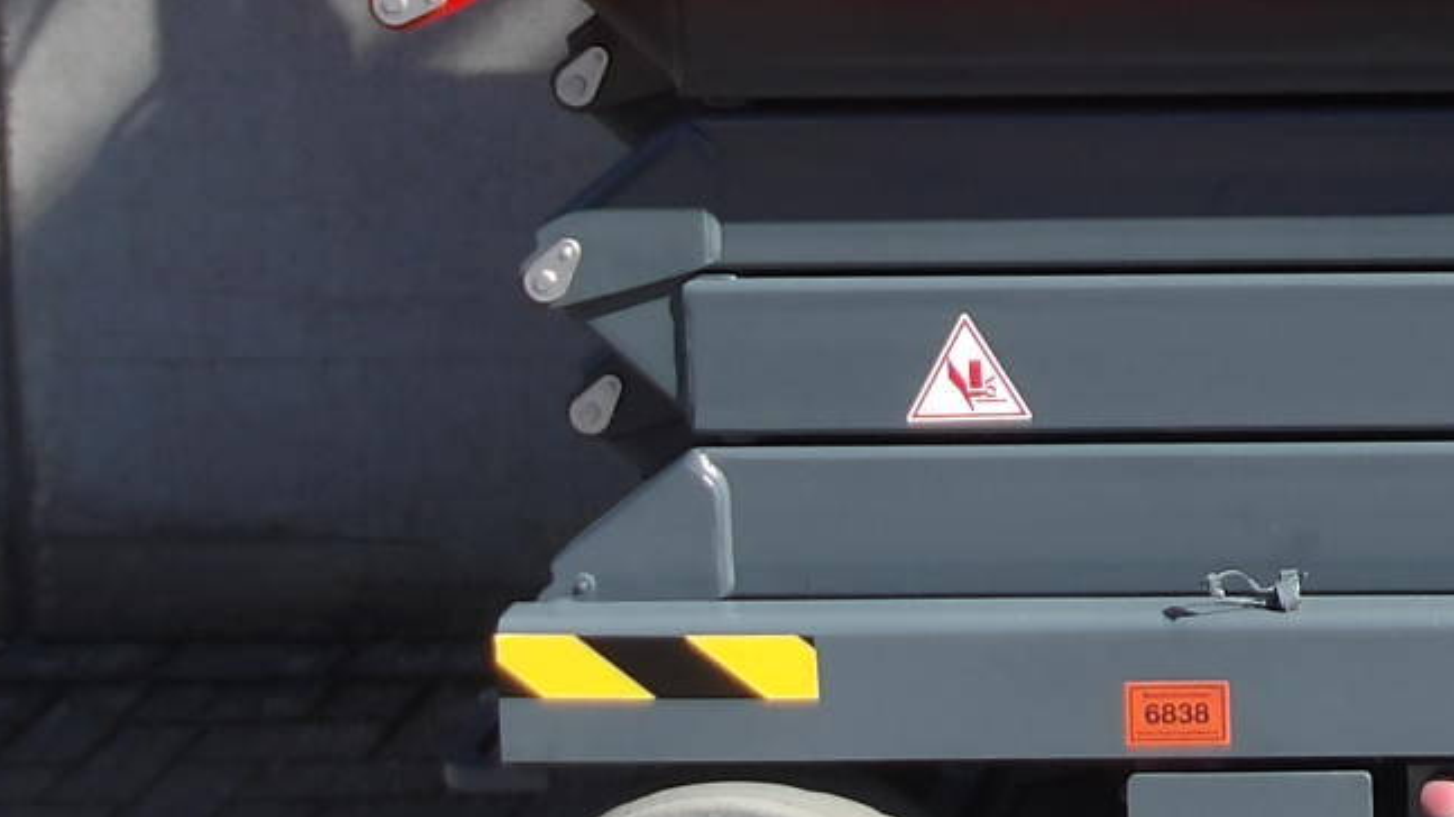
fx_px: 3584
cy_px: -254
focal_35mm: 93
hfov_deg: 21.4
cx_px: 1732
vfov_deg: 12.6
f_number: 3
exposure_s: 1/731
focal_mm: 4.9
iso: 100
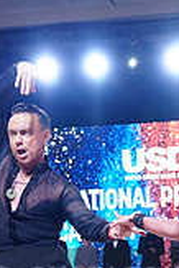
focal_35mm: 121
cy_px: 292
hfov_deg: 11.3
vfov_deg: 16.4
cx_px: 108
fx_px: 900
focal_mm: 34
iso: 2000
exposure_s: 1/500
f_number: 4.5
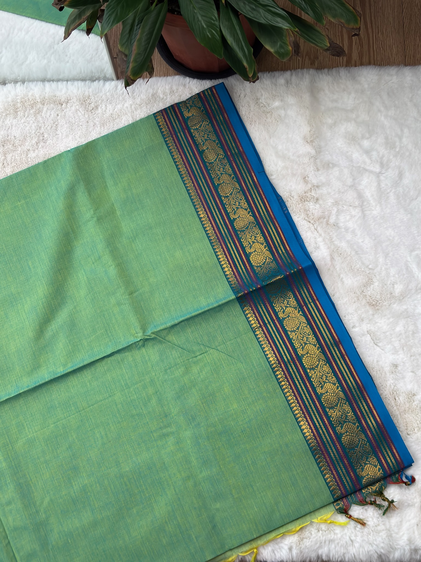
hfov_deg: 29.7
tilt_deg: -74.1
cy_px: 281
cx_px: 210
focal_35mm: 49
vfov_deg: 38.9
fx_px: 795
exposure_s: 1/119
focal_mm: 5.96
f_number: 1.6
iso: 32
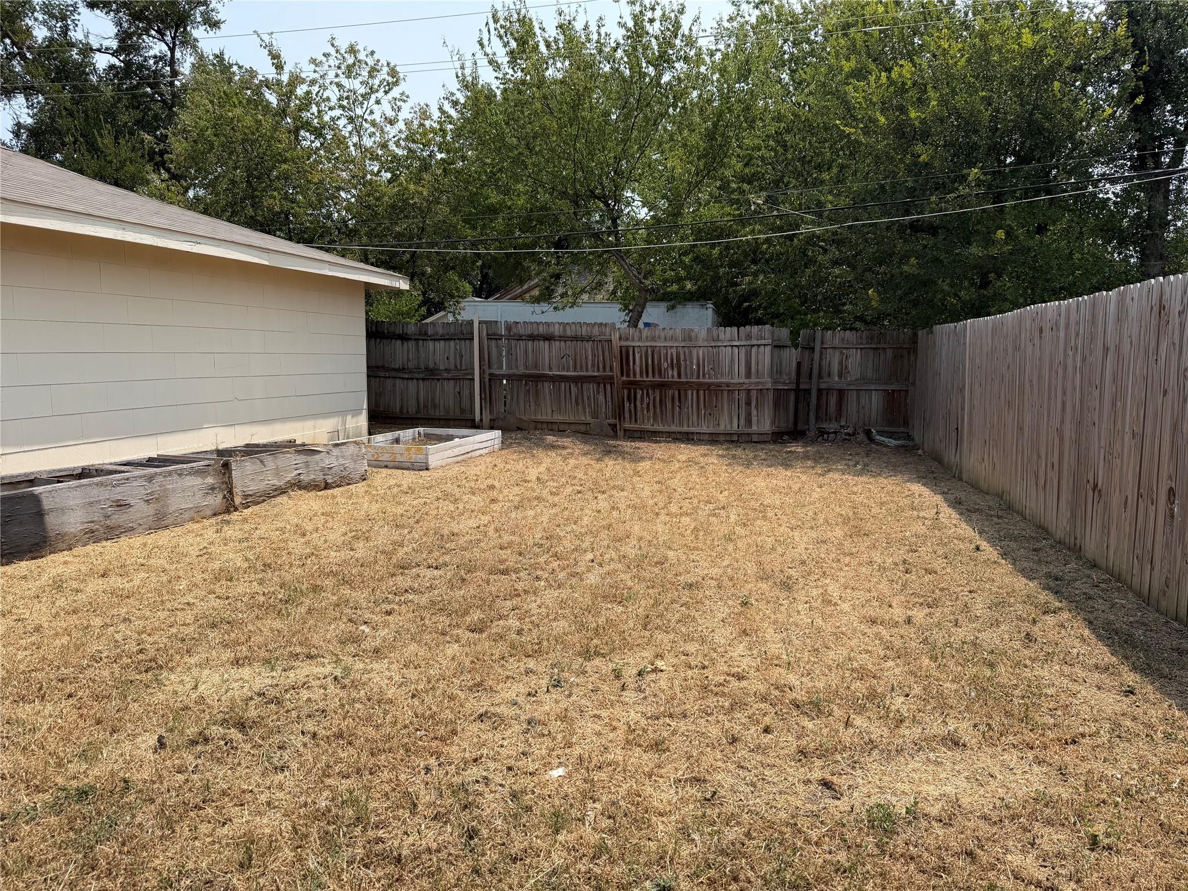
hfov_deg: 71.6
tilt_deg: -5.7
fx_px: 824
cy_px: 446
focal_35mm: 24
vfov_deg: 56.8
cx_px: 594
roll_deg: +0.6
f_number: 1.78
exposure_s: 1/3759
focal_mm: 6.76
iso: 80
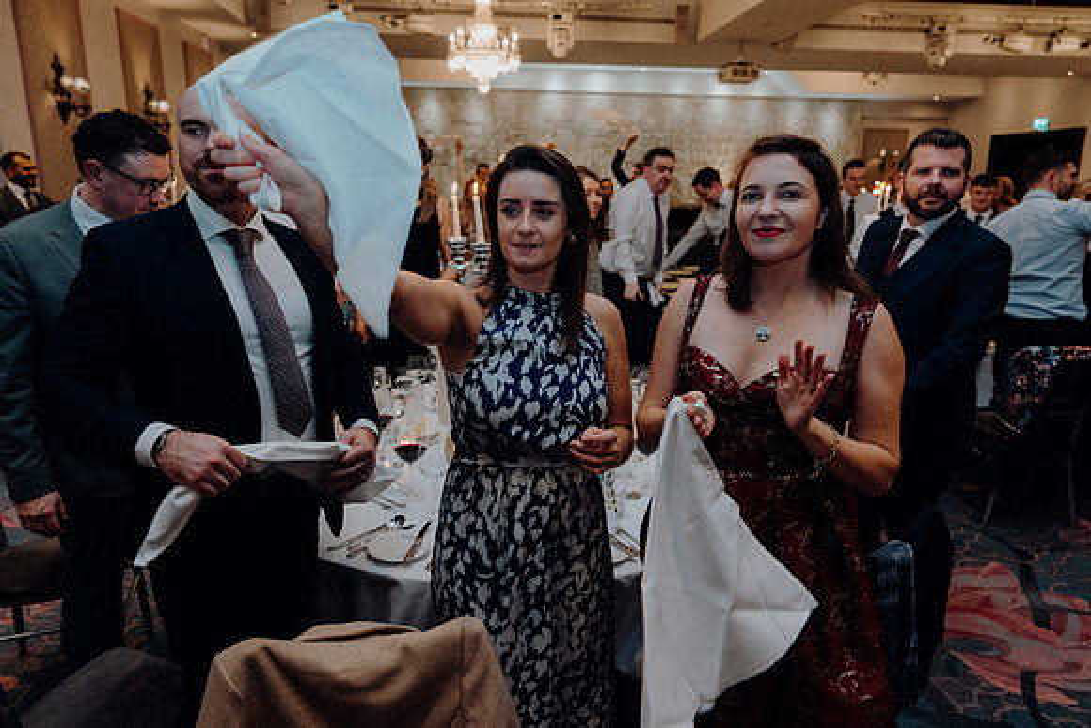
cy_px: 364
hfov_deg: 73.7
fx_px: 727
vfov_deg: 53.2
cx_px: 546
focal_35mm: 24
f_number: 3.5
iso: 2500
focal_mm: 24
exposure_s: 1/160
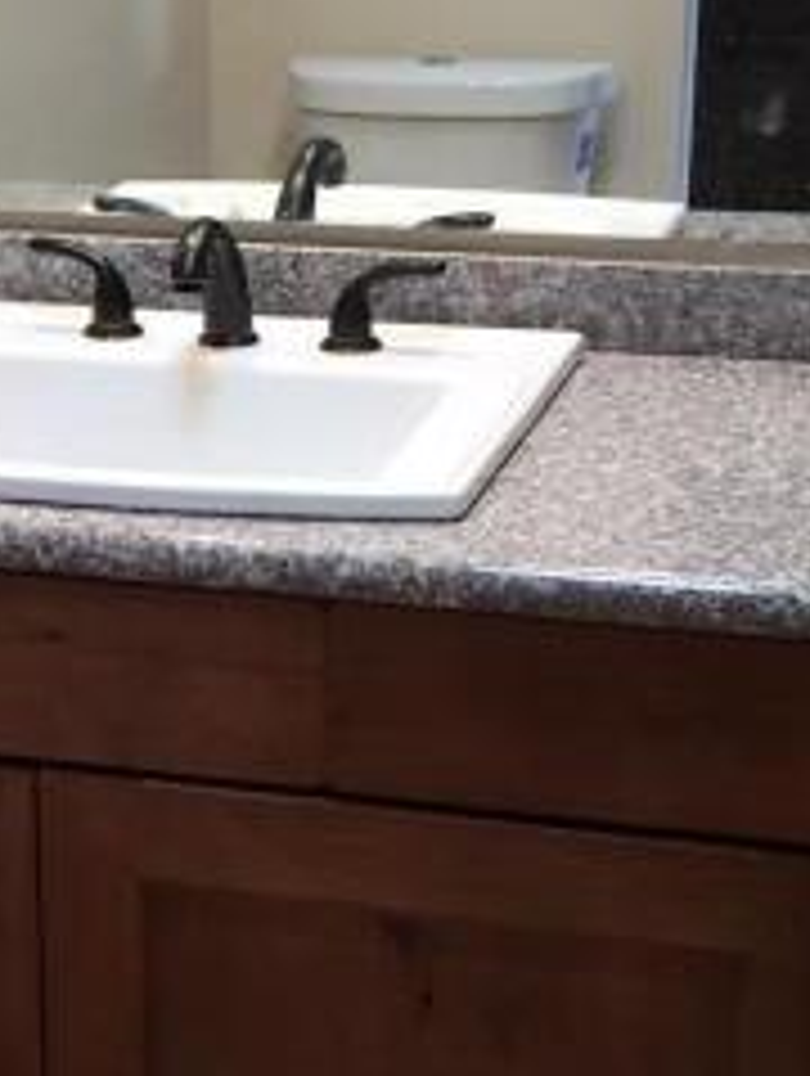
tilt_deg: -21.1
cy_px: 756
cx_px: -108
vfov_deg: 20.9
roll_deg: +3.5
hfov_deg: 15.5
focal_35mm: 93
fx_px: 2894
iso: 50
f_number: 2.2
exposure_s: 1/30
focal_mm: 4.15
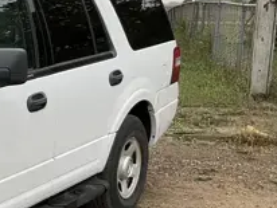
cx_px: -118
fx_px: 721
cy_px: 157
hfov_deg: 19.4
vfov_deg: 16.4
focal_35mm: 90
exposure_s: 1/182
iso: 20
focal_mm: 3
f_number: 1.8
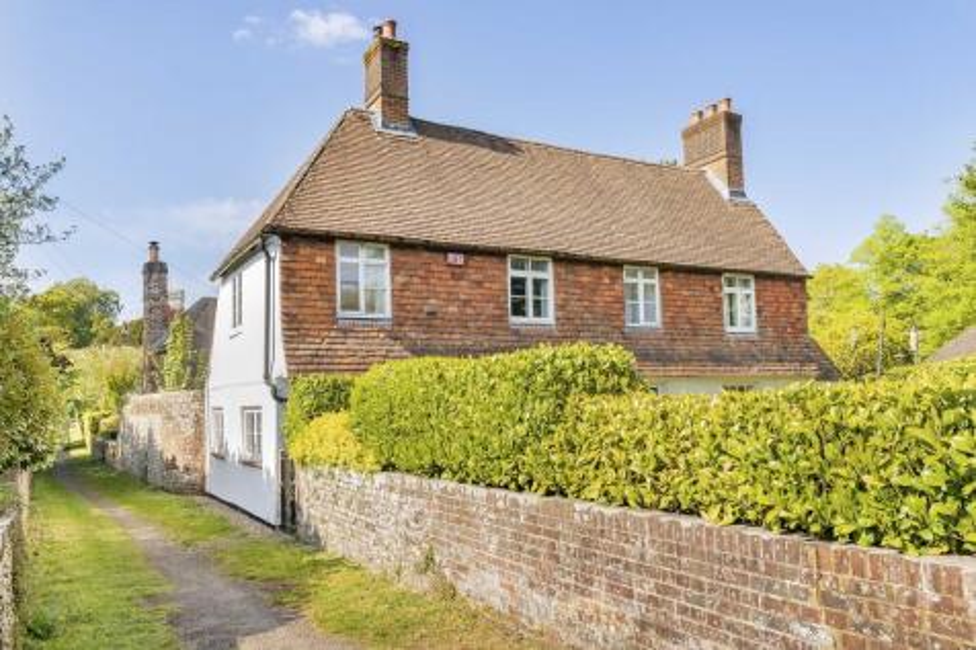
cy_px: 325
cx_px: 488
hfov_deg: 66.4
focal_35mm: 28
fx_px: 745
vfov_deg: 47.1
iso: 640
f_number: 8
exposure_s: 1/500
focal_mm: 27.5
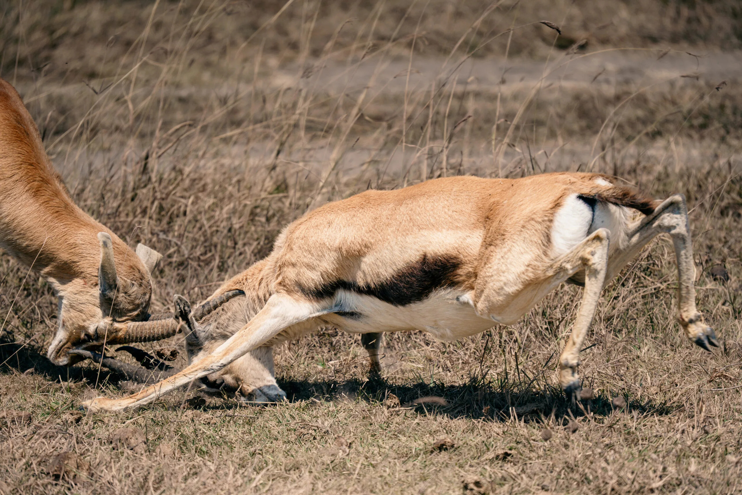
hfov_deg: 4.1
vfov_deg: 2.8
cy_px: 248
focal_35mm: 500
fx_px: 10305
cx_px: 371
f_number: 6.7
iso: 320
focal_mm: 500
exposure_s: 1/1600
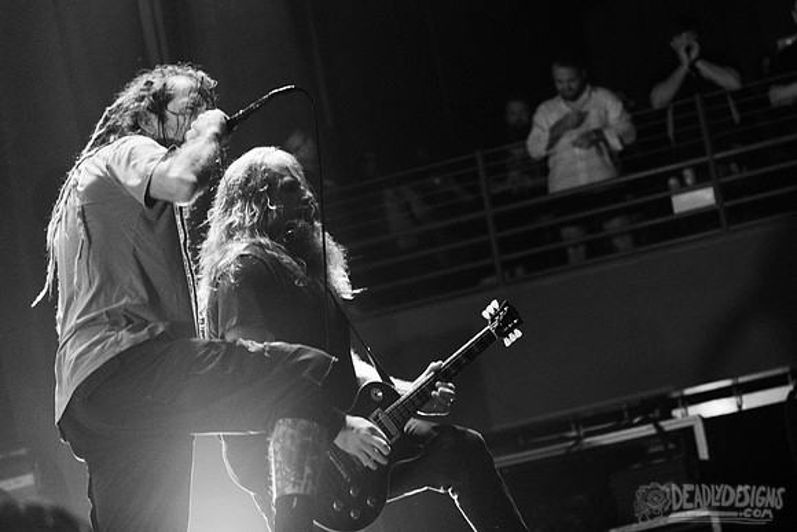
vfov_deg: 15.2
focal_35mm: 90
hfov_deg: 22.6
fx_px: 1993
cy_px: 244
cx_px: 496
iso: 3200
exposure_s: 1/320
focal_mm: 70
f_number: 3.2
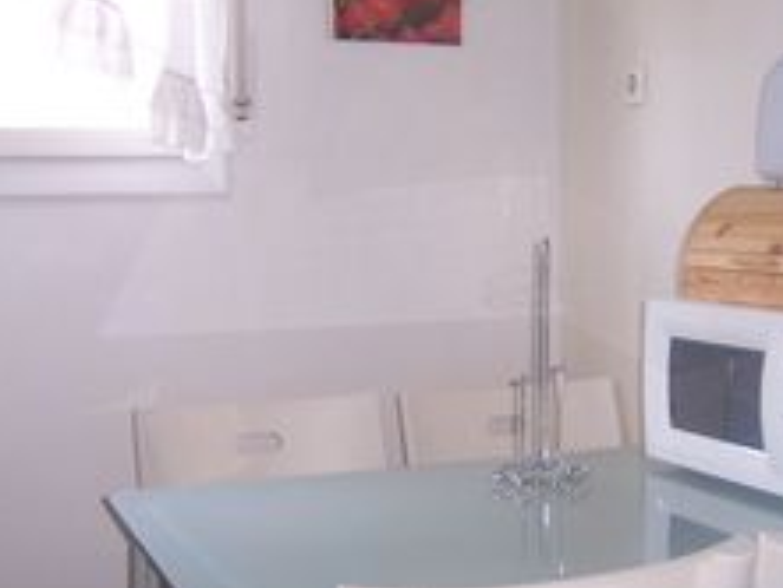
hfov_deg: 31.9
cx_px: 521
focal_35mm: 60
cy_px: 280
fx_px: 1358
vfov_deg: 24.4
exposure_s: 1/60
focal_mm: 6.2
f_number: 2.8
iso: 80
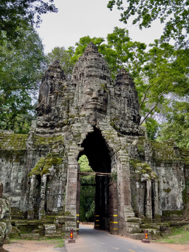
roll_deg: -1.3
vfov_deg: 56.8
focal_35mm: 32
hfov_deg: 44.2
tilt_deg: +20.5
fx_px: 233
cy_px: 126
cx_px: 94
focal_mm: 6.76
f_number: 1.78
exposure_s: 1/621
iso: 100
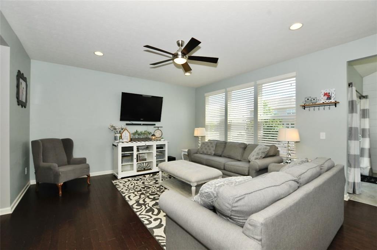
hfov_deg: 100.5
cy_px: 125
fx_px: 157
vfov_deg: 77.2
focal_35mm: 15
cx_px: 188
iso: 400
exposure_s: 1/200
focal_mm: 10
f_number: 7.1
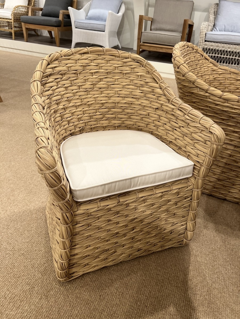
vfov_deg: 67.3
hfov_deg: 53.1
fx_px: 240
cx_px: 120
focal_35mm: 26
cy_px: 160
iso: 50
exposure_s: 1/120
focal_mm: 5.7
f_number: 1.5
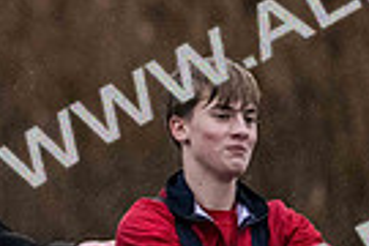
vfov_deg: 0.8
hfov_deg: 1.2
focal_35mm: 1717
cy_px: 234
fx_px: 17598
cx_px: -202
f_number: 4.5
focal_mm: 400
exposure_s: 1/1600
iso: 8000
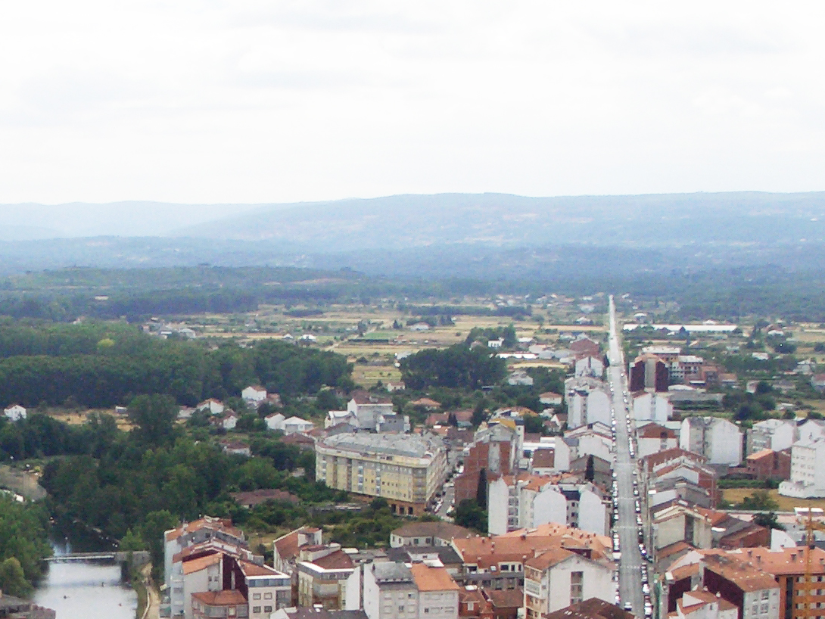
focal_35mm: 93
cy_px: 599
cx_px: 52
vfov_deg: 15.6
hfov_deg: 20.6
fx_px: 2217
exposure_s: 1/1000
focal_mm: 7.1
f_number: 5.6
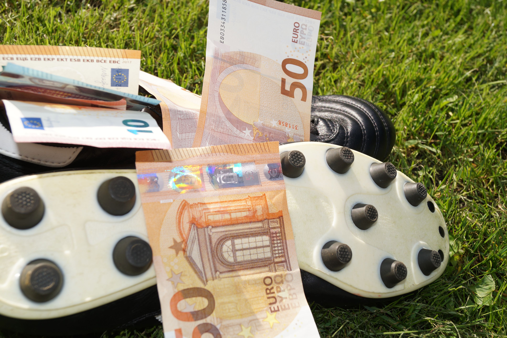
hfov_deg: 46.4
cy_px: 169
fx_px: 591
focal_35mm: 42
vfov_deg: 31.9
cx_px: 254
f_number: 9
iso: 100
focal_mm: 28
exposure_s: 1/160
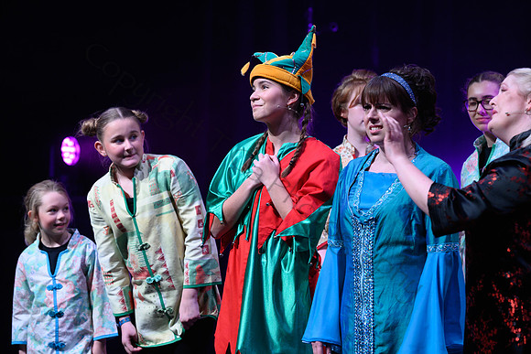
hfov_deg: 14.7
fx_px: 2065
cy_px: 177
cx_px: 266
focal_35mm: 140
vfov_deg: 9.8
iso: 1000
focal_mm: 140
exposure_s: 1/125
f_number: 4
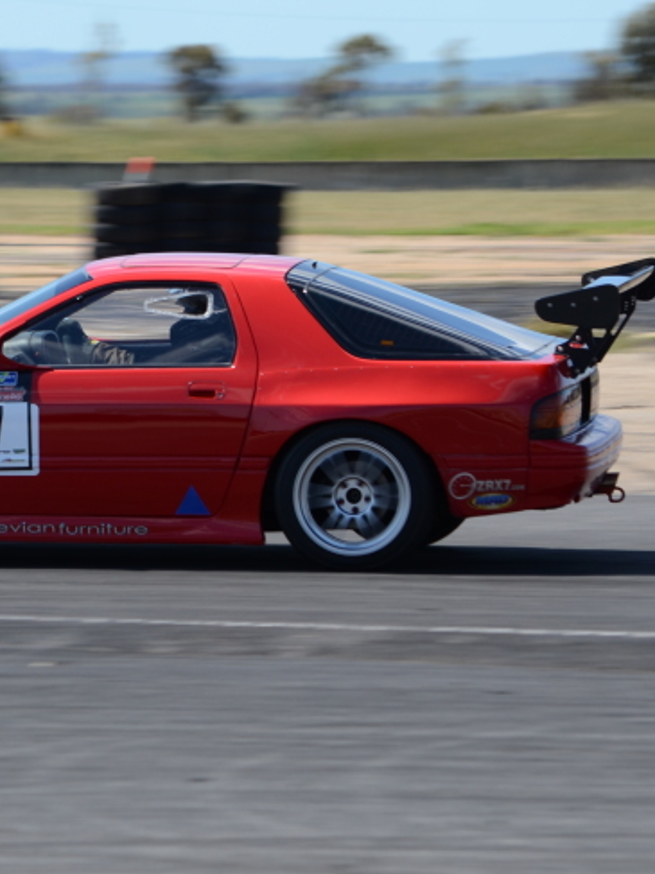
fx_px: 7749
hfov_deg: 4.8
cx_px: 171
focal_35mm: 307
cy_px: 448
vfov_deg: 6.5
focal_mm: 130
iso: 100
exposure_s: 1/320
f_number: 7.1
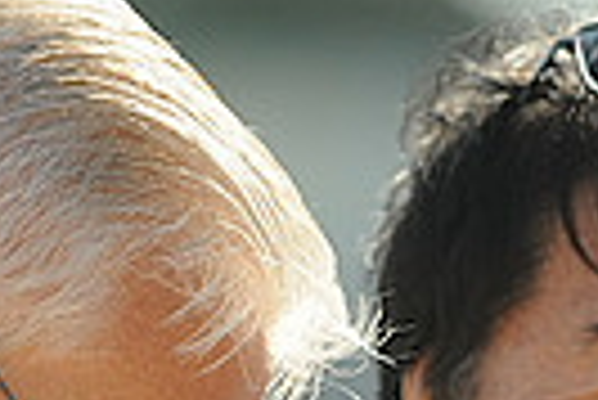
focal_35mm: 1956
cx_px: 261
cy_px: 708
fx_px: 32526
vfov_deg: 0.7
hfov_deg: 1.1
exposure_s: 1/800
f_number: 4
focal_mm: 300
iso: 200
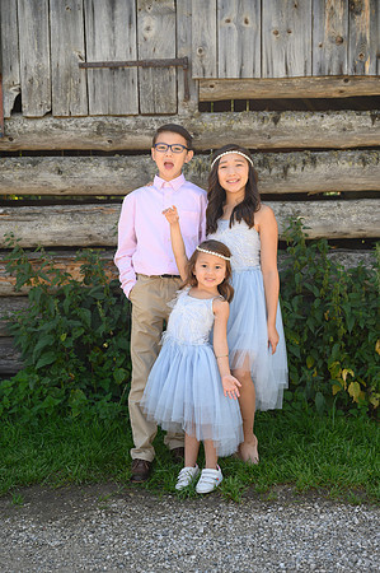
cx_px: 190
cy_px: 286
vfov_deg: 42.8
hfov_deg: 29.2
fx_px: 730
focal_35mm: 46
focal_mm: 46
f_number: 5
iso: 160
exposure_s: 1/100
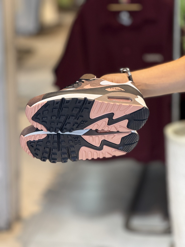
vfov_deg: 16.4
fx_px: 855
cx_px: 92
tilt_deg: -14.1
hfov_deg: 12.3
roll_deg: -0.2
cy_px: 124
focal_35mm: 120
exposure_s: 1/100
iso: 200
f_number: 2.8
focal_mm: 15.66
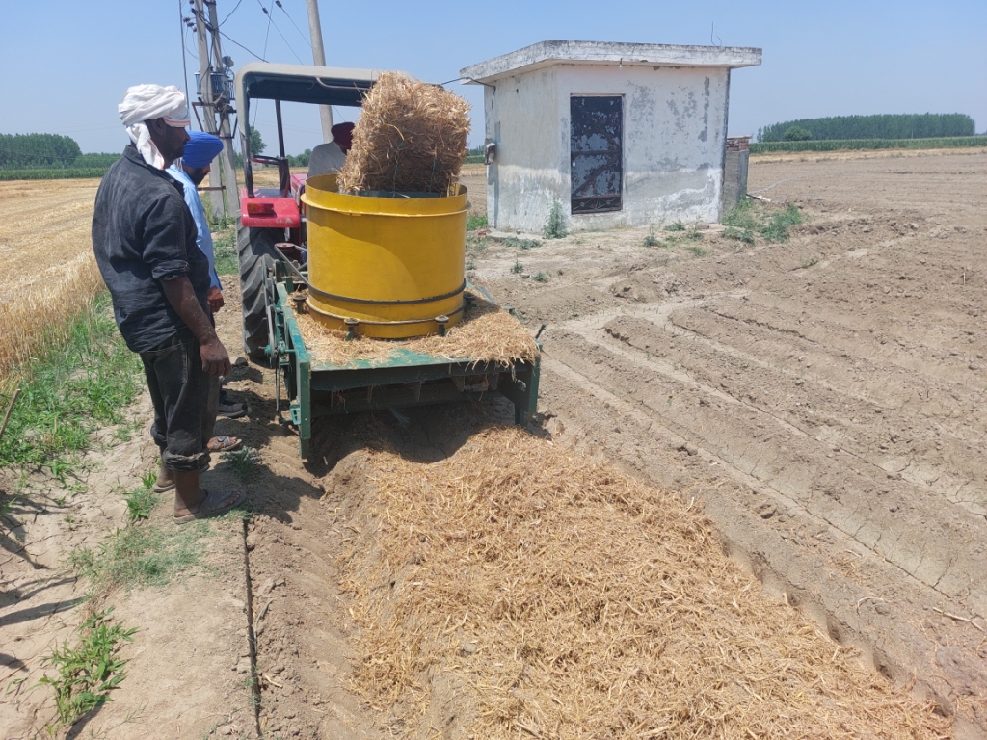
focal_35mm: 24
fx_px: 684
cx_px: 494
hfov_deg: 71.6
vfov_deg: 56.8
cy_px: 370
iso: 25
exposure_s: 1/1116
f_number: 1.8
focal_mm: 5.23
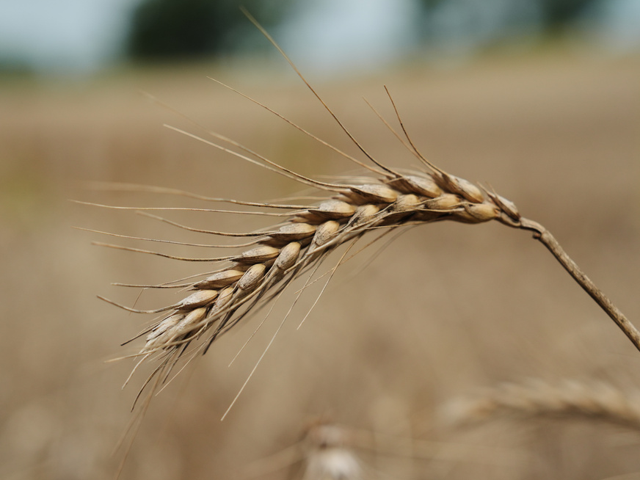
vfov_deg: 18.7
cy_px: 240
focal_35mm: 79
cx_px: 276
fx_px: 1461
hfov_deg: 24.7
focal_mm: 70
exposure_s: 1/1600
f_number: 5.6
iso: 800
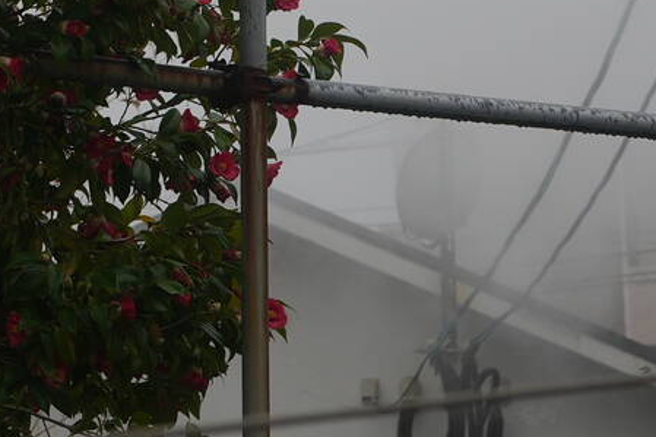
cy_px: -514
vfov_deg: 4.7
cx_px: -346
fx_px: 5191
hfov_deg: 7.1
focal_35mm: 285
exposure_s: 1/400
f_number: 4
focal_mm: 50
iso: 100
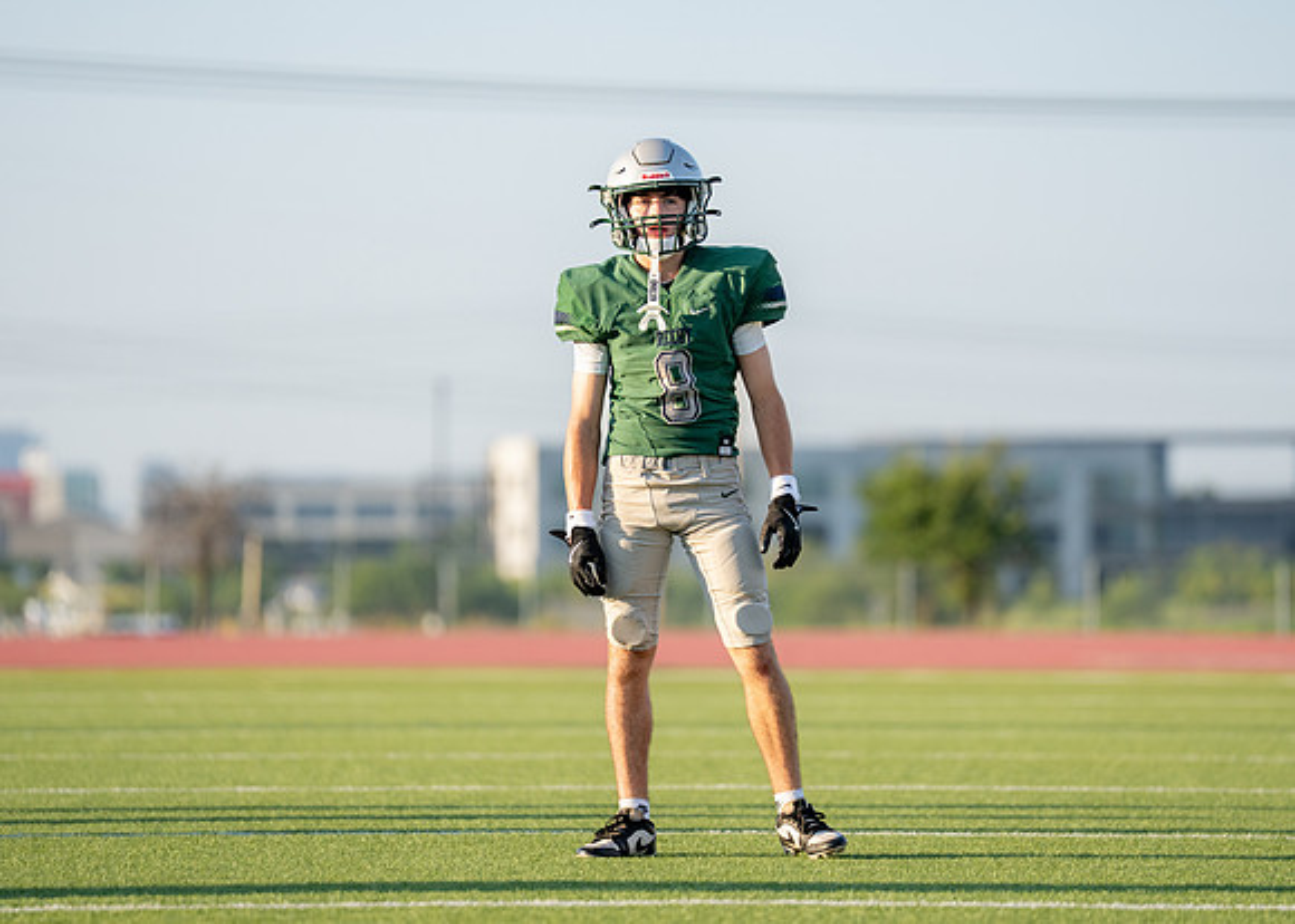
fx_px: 8754
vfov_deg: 6.0
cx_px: 706
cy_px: 490
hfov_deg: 8.5
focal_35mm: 238
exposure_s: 1/3200
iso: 500
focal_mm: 200
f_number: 2.8
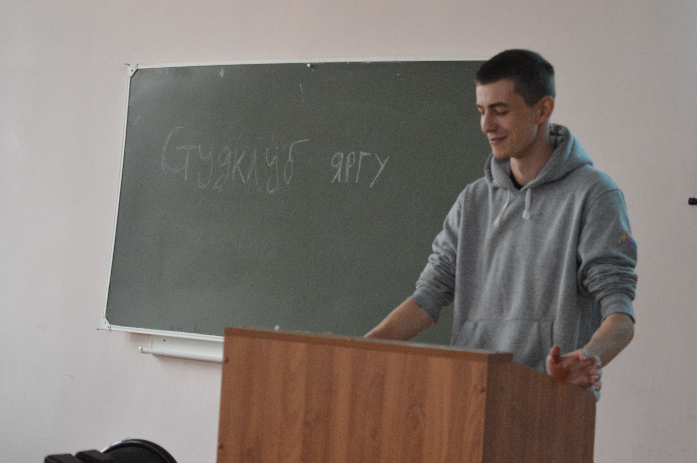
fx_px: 1596
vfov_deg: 16.5
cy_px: 232
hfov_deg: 24.6
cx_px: 348
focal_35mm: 82
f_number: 7.1
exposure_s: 1/100
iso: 3200
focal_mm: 55
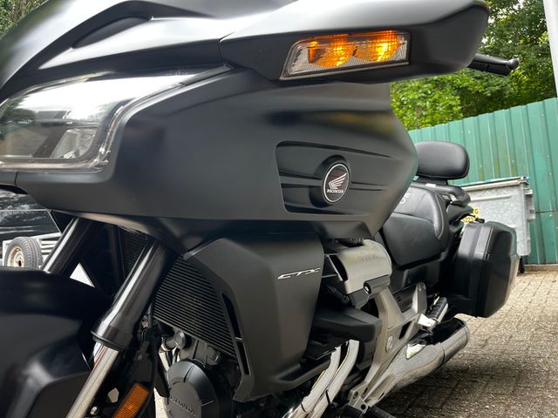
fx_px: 419
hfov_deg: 67.3
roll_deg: +4.0
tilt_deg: +3.4
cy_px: 209
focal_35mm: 26
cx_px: 279
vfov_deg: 53.1
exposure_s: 1/104
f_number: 1.6
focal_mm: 5.1
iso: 64
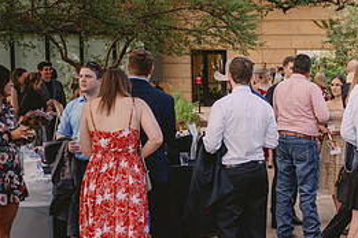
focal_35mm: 70
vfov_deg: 19.4
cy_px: 141
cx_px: 379
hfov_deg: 26.8
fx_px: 696
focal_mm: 31.5
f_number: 2.8
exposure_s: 1/1600
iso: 1250
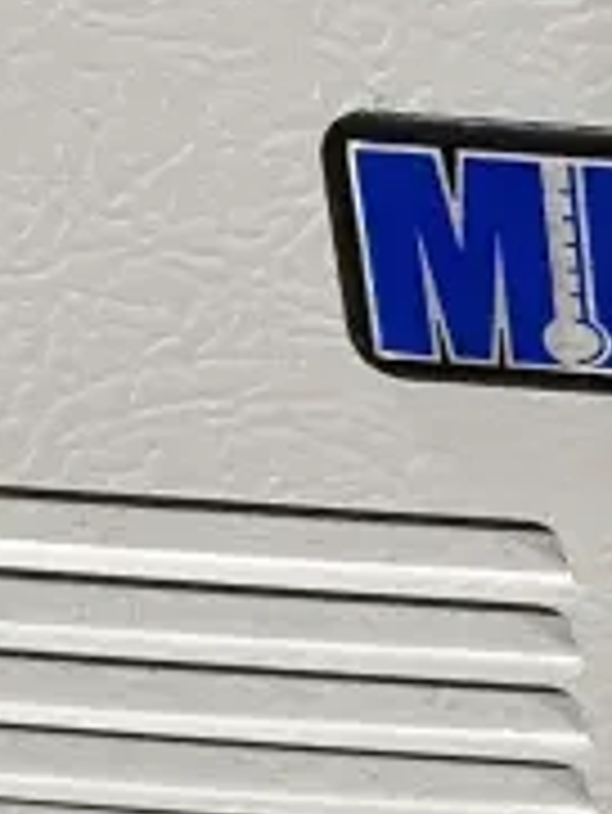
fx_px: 2755
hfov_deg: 11.6
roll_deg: -2.8
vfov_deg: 16.8
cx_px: 1174
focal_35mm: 117
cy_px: 506
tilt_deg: -31.8
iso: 250
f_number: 1.8
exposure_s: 1/60
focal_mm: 4.25
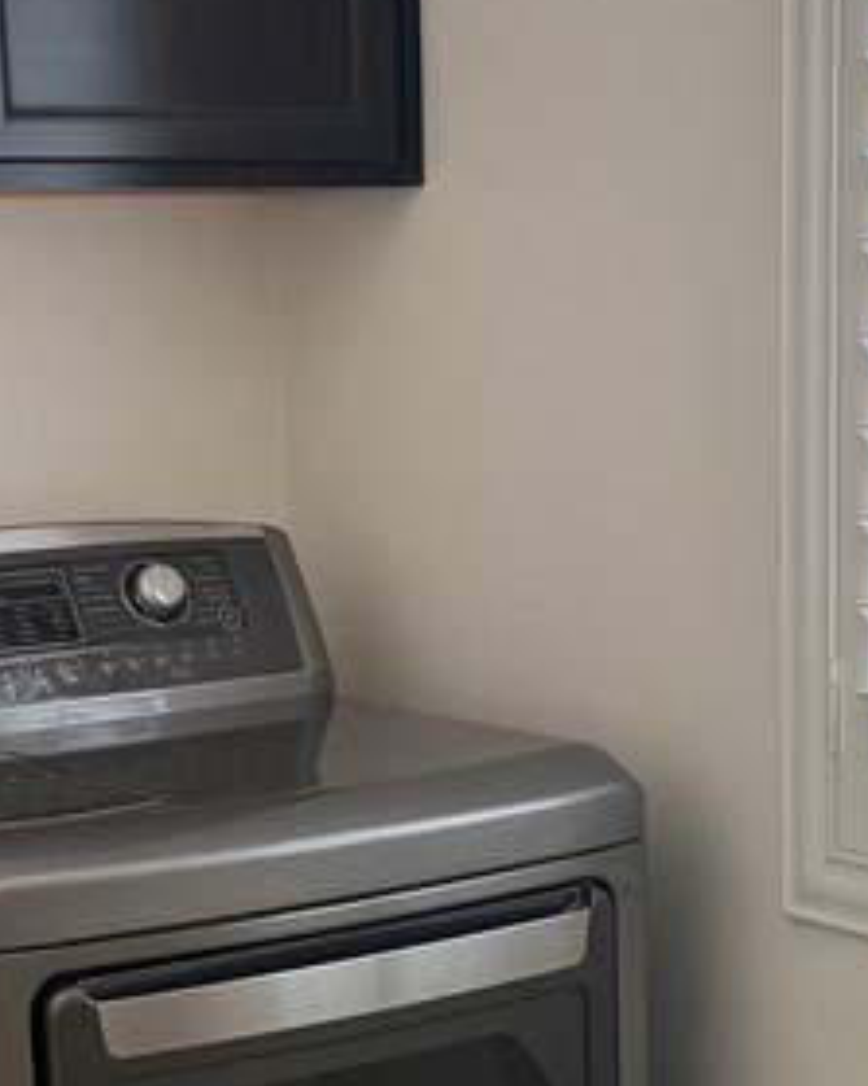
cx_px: 358
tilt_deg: -12.1
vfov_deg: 22.0
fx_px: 2763
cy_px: 845
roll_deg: +1.8
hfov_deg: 17.8
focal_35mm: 86
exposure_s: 1/120
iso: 200
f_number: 1.78
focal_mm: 6.76
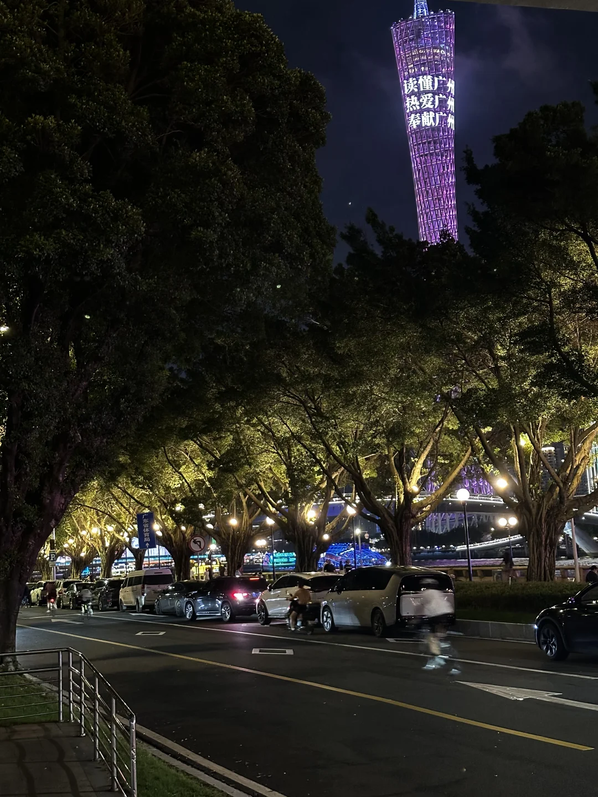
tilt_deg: +7.7
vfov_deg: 39.7
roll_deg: +2.6
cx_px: 299
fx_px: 1106
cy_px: 398
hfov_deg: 30.3
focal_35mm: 48
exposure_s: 1/25
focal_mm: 6.86
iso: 640
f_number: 1.78
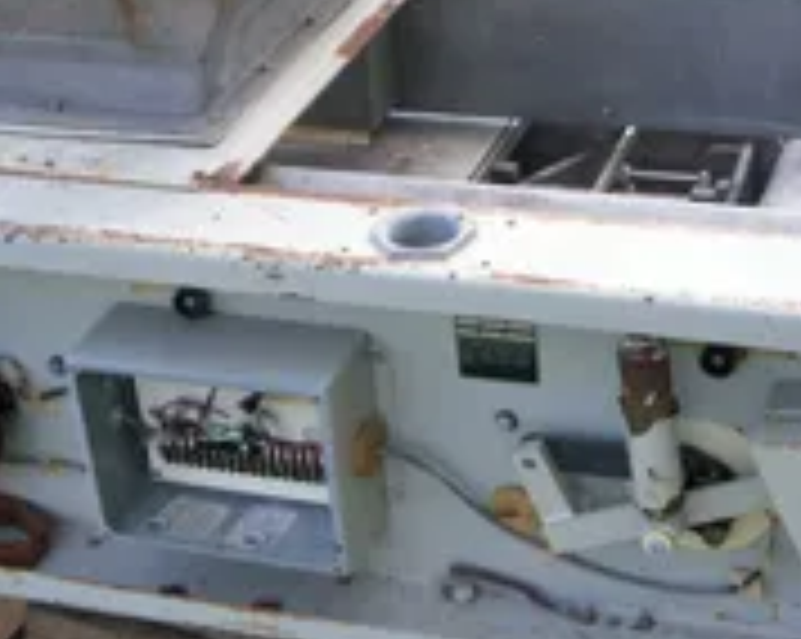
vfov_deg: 19.4
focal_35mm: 79
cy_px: 252
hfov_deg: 24.1
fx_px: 1871
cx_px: 531
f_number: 4.5
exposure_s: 1/133
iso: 100
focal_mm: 5.9
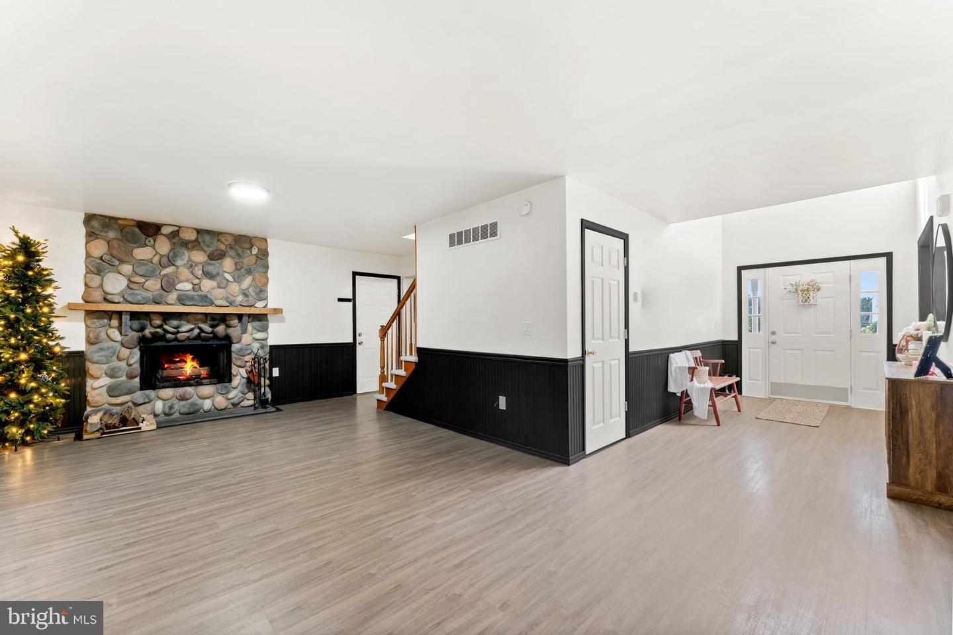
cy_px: 318
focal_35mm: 14
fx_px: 371
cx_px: 476
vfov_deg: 81.2
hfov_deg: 104.3
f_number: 10
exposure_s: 1/1.67
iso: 250
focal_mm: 14
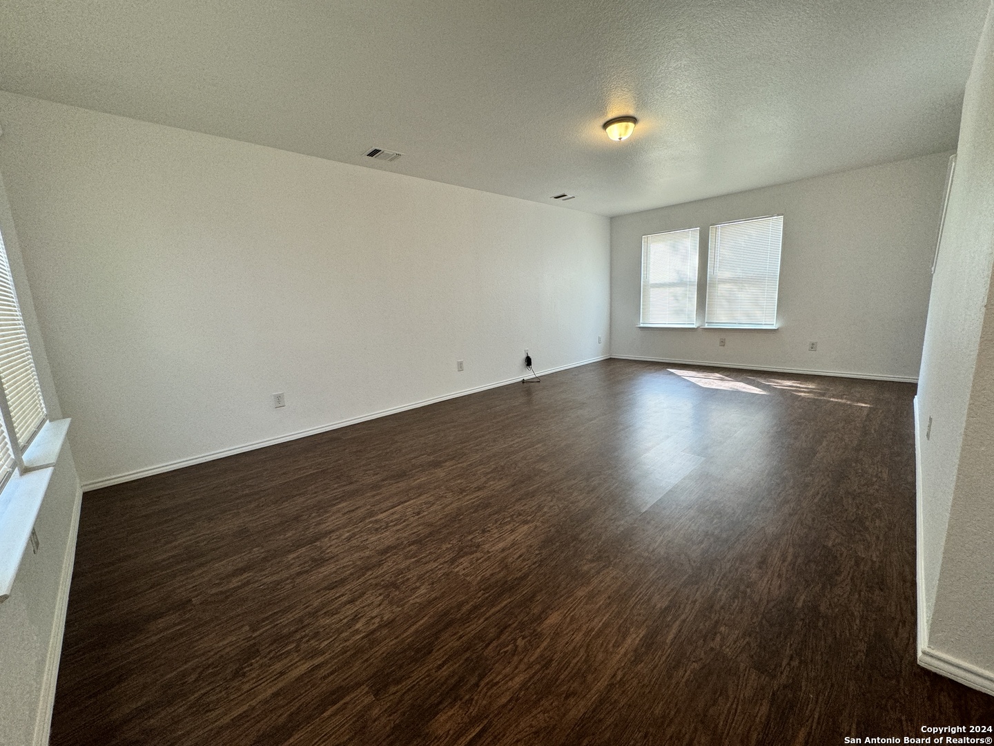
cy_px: 373
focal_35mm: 14
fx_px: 402
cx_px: 497
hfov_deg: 102.1
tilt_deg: -11.3
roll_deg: +2.1
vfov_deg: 85.7
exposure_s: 1/120
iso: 125
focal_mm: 2.22
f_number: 2.2
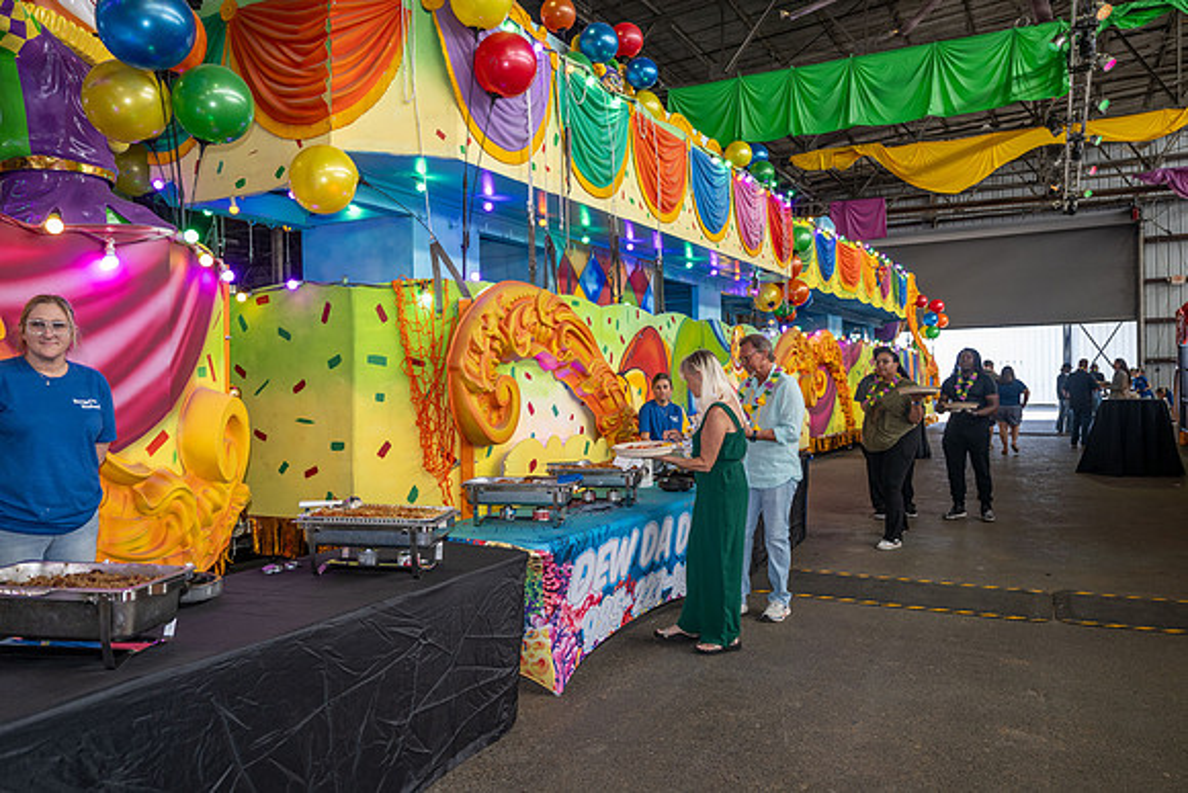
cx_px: 594
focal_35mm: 28
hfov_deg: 66.4
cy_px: 396
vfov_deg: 47.2
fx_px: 908
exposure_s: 1/125
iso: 280
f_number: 3.5
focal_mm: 27.5
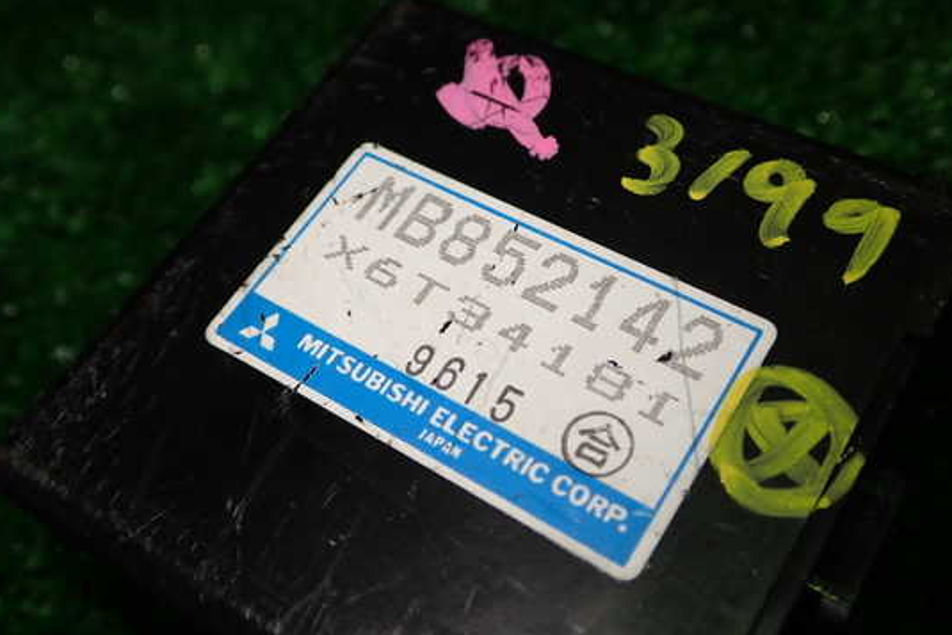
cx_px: 486
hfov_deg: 46.4
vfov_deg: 31.9
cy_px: 283
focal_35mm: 42
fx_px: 1111
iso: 125
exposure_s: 1/80
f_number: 2.5
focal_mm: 6.37
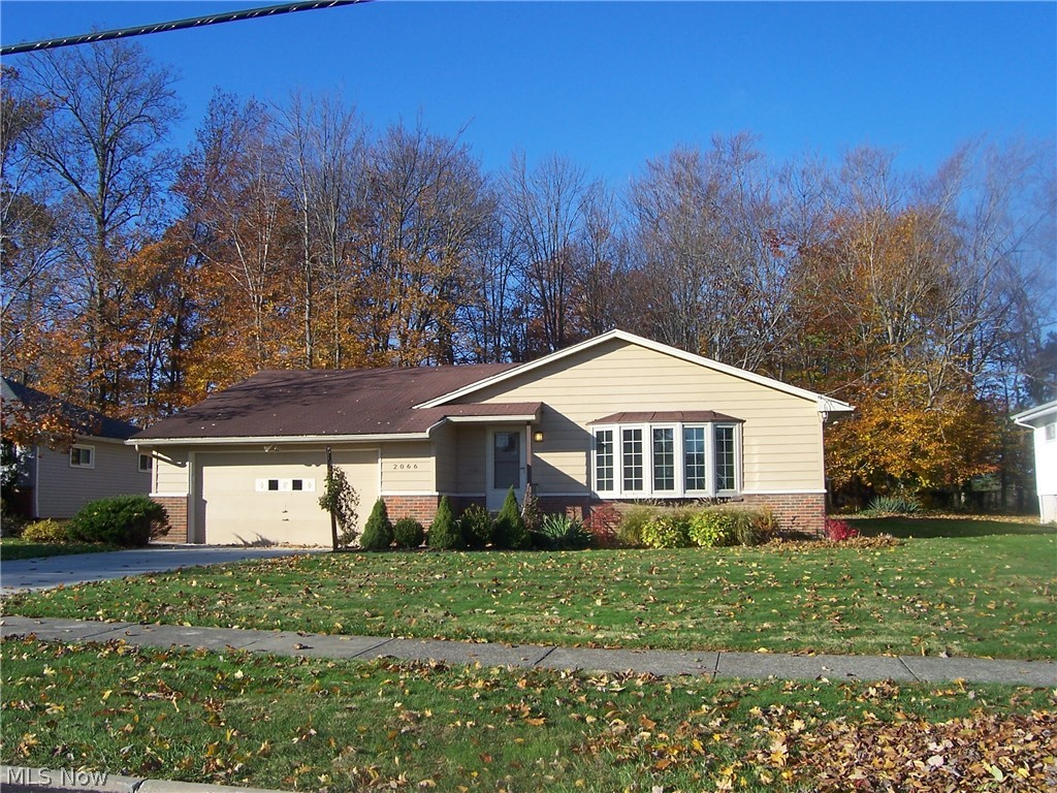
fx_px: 1038
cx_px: 528
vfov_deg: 41.8
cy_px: 396
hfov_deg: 54.0
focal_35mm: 34
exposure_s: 1/350
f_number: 5.6
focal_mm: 5.6
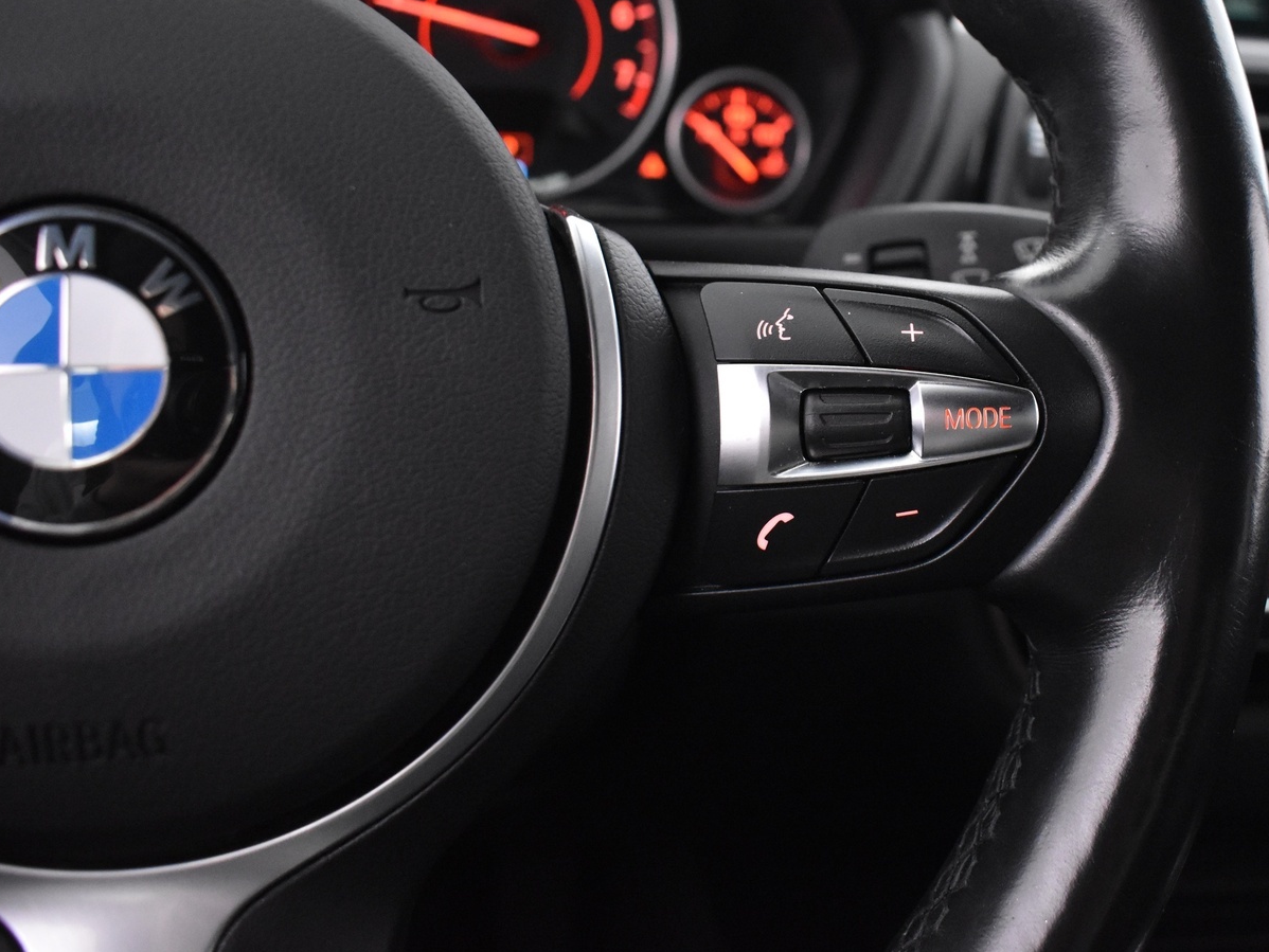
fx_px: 1430
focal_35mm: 39
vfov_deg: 36.8
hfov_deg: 47.0
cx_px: 855
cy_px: 418
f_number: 3.8
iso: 3200
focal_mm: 20
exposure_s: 1/25
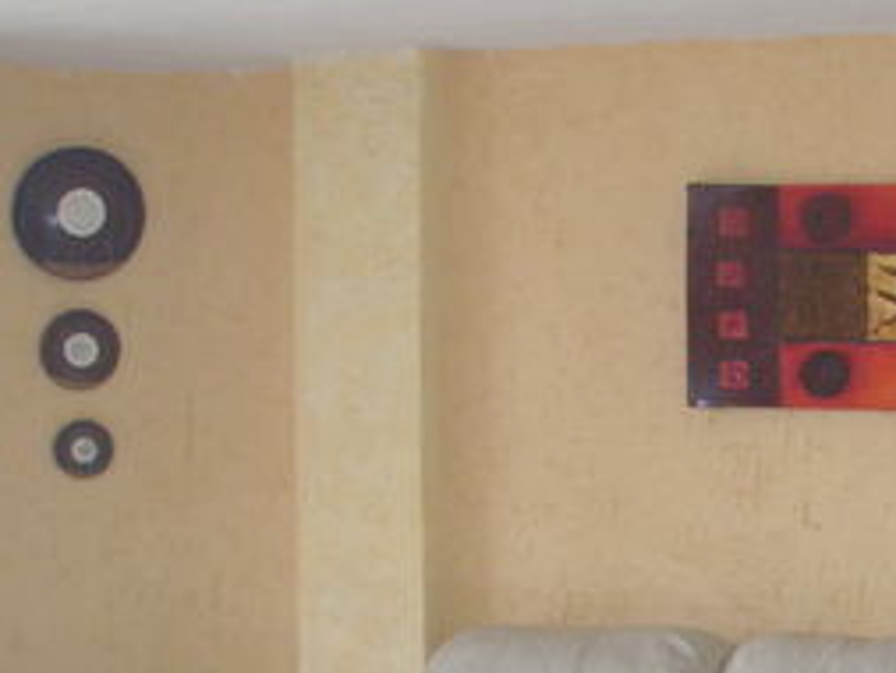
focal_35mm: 96
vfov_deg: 15.2
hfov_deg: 20.2
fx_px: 2486
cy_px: 616
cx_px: 737
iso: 125
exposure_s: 1/30
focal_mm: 6.7
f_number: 3.5
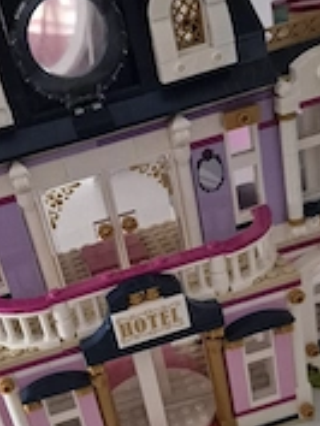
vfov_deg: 36.2
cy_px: 303
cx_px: 103
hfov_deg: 27.9
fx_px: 640
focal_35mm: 52
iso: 1600
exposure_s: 1/33
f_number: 1.8
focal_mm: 5.4
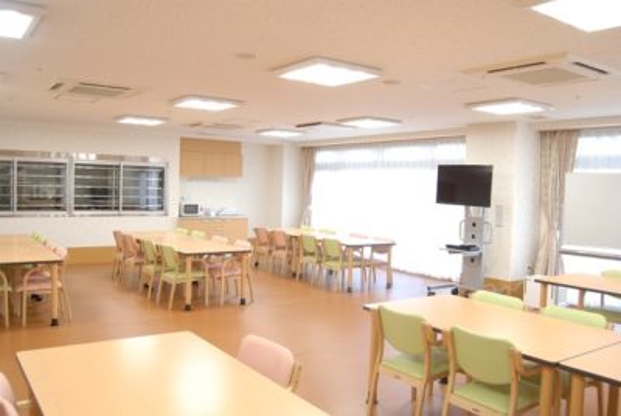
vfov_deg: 43.7
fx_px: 518
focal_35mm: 30
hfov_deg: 61.9
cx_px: 310
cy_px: 208
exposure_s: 1/50
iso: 400
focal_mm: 20
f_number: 5
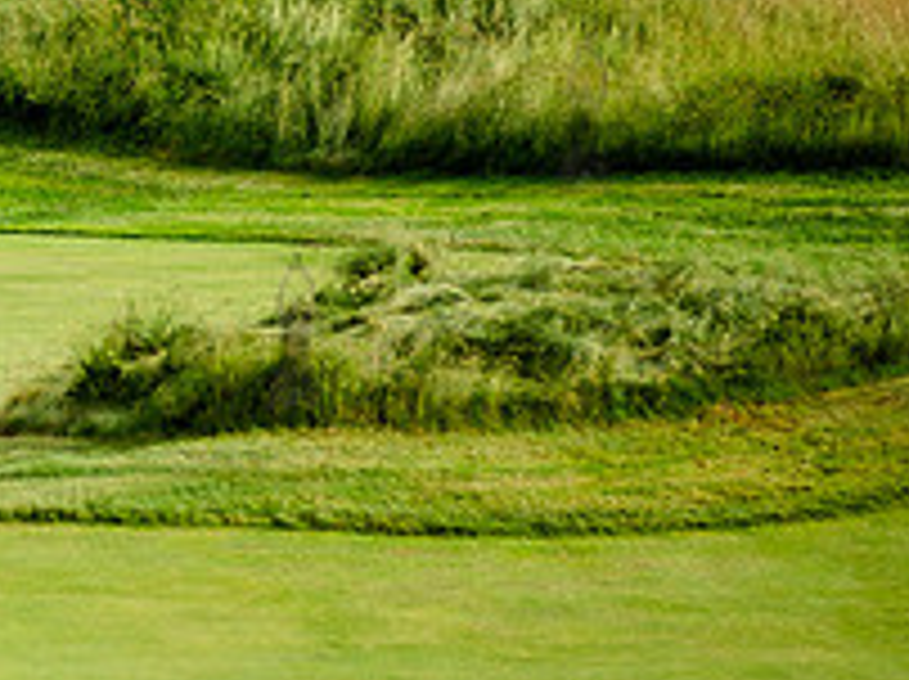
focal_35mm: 553
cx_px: -288
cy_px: 110
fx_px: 14504
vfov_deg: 2.7
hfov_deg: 3.6
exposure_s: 1/1000
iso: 125
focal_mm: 200
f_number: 3.5
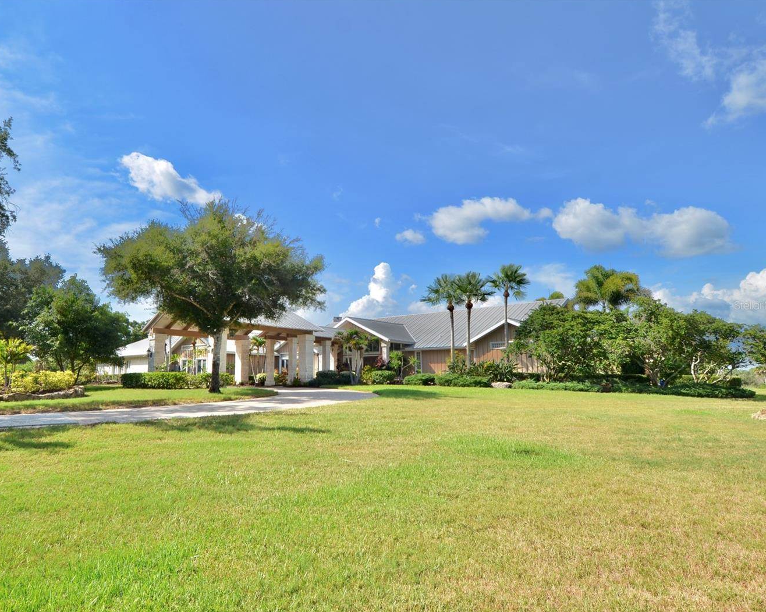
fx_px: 929
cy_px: 305
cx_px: 320
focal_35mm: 41
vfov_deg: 36.5
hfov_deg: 44.6
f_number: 8
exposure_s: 1/250
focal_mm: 24
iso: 100
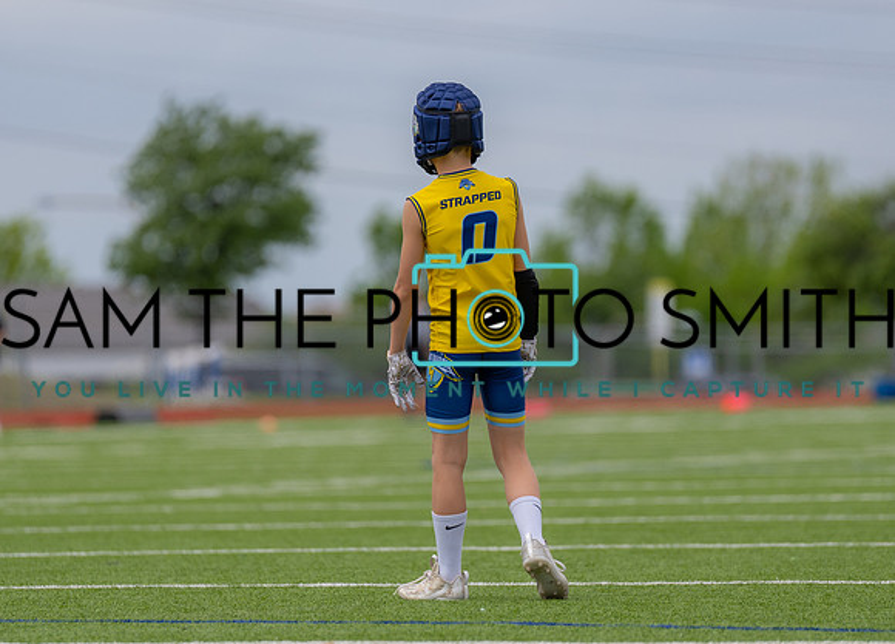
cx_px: 462
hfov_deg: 6.1
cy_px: 347
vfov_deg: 4.4
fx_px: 8385
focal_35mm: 329
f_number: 2.8
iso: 100
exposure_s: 1/2500
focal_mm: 200
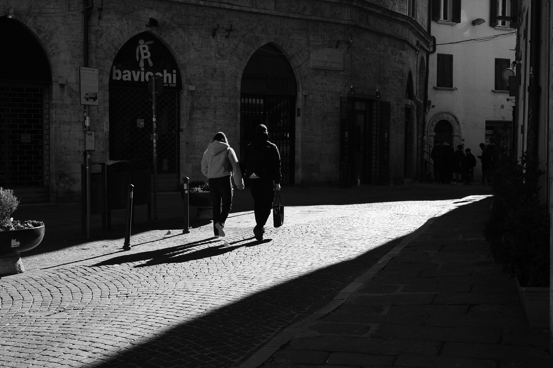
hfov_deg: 39.6
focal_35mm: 50
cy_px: 184
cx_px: 276
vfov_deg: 27.0
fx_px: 768
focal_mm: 50
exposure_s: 1/250
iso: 400
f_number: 14
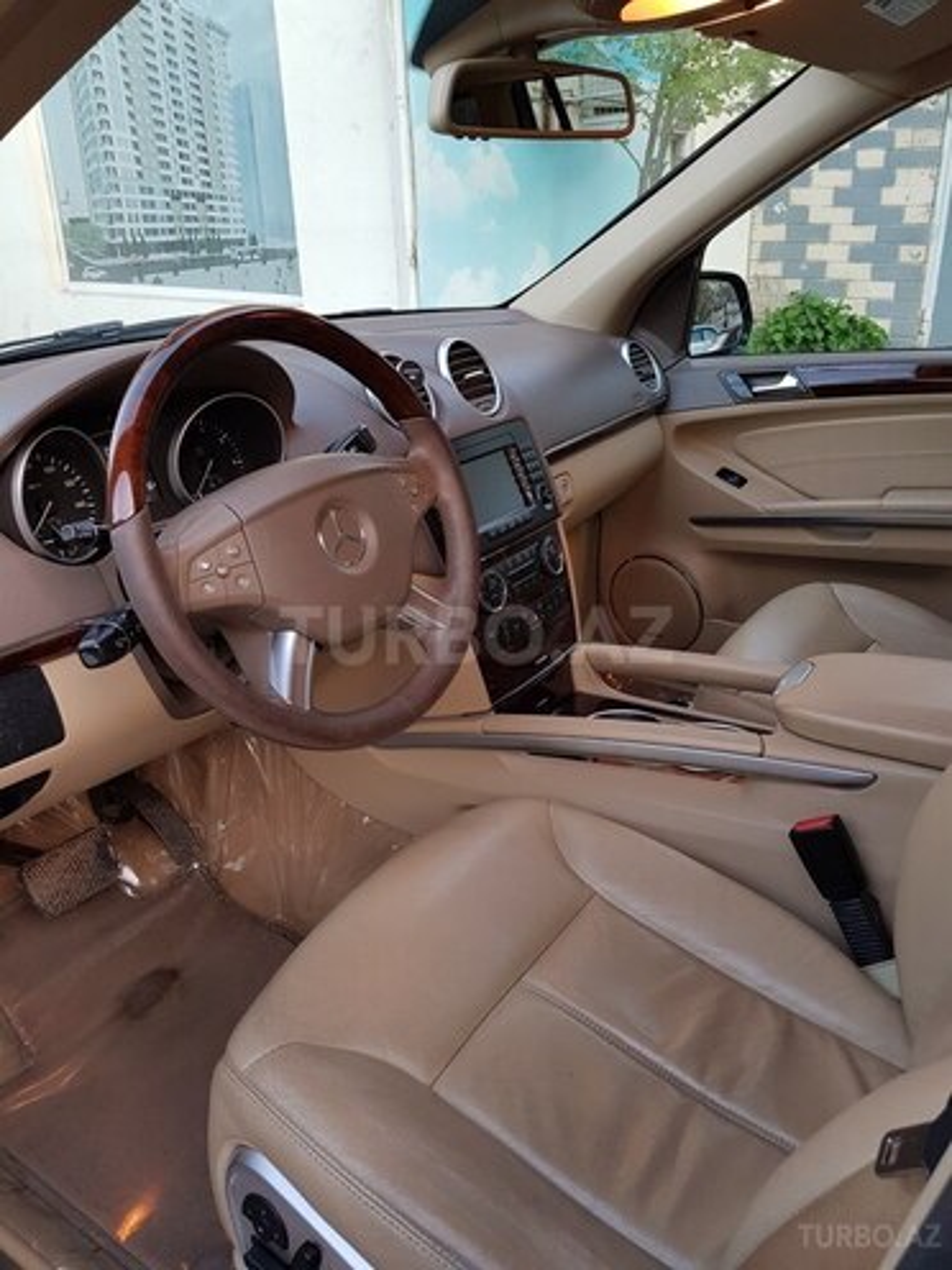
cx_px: 476
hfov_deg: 53.1
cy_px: 635
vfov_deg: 67.3
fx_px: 953
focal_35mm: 26
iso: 80
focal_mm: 4.2
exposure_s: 1/50
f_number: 1.7
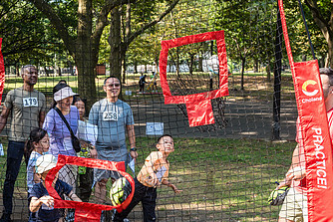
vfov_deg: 23.0
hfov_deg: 33.2
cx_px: 81
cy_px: 128
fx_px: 546
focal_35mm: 59
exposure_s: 1/160
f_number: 4.5
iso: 250
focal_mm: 34
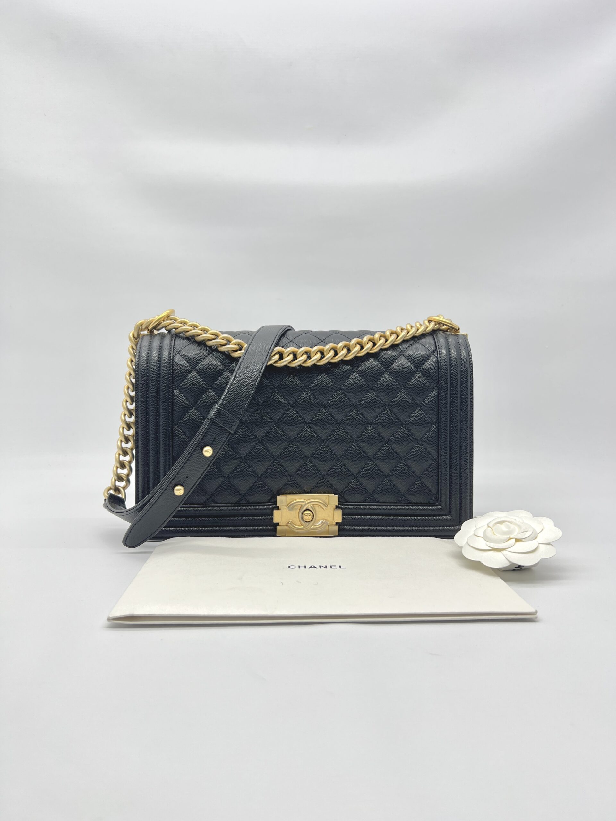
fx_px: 617
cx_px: 308
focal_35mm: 26
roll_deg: -0.3
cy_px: 410
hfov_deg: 53.1
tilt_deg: -3.4
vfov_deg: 67.3
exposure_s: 1/152
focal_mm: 5.7
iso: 40
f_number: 1.5
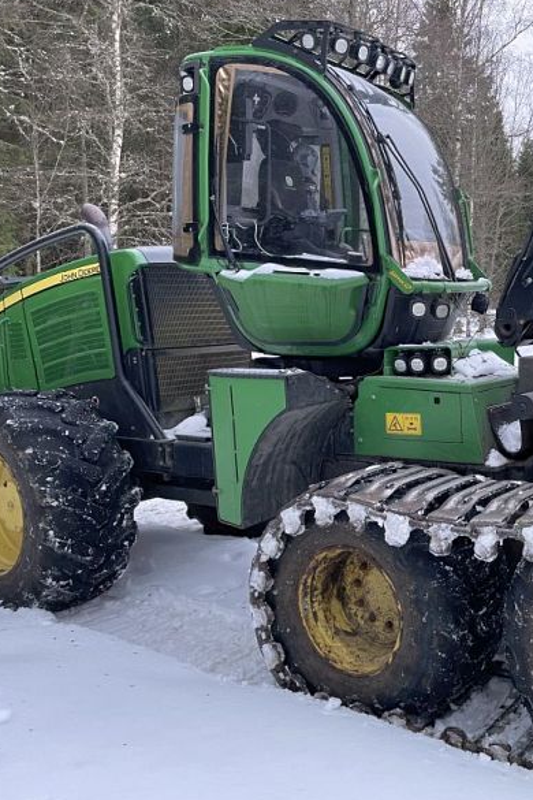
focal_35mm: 37
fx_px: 822
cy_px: 395
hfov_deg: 34.8
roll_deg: -0.1
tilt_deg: -5.8
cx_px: 428
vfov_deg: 51.9
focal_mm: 4.2
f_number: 1.6
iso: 125
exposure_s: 1/70
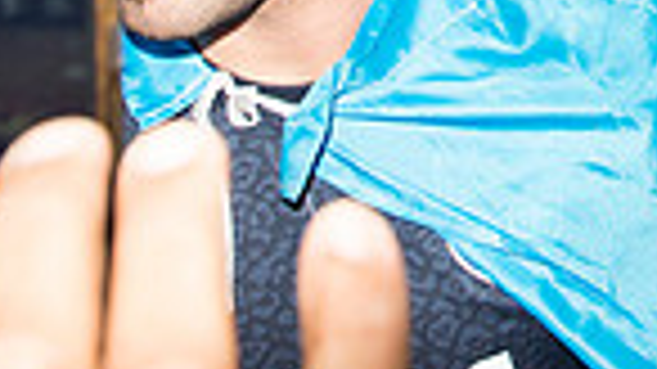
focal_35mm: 100
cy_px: -457
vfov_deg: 10.7
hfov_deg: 20.6
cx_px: 666
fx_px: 1741
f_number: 6.3
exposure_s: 1/160
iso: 500
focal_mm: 24
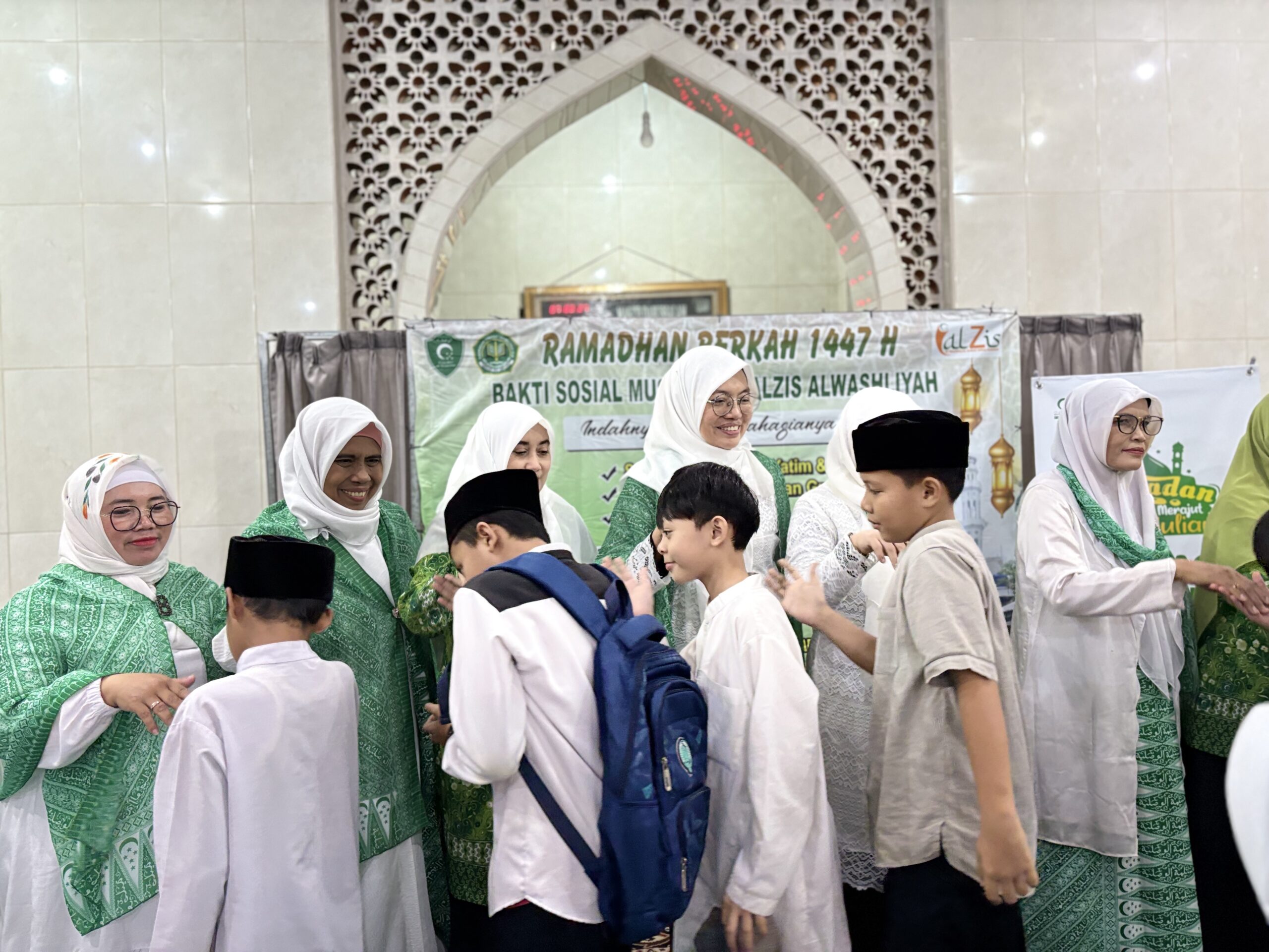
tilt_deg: +0.4
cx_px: 634
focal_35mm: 26
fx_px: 953
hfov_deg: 67.3
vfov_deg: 53.1
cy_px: 476
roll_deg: +2.0
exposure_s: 1/50
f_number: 1.6
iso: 250
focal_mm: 5.96
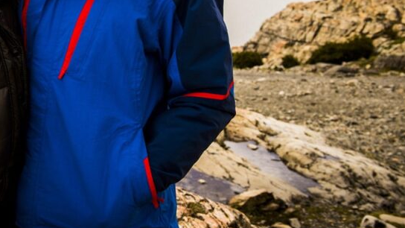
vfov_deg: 17.2
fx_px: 741
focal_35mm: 69
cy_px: 14
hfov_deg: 29.5
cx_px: 57
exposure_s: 1/500
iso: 100
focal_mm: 35
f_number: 6.3
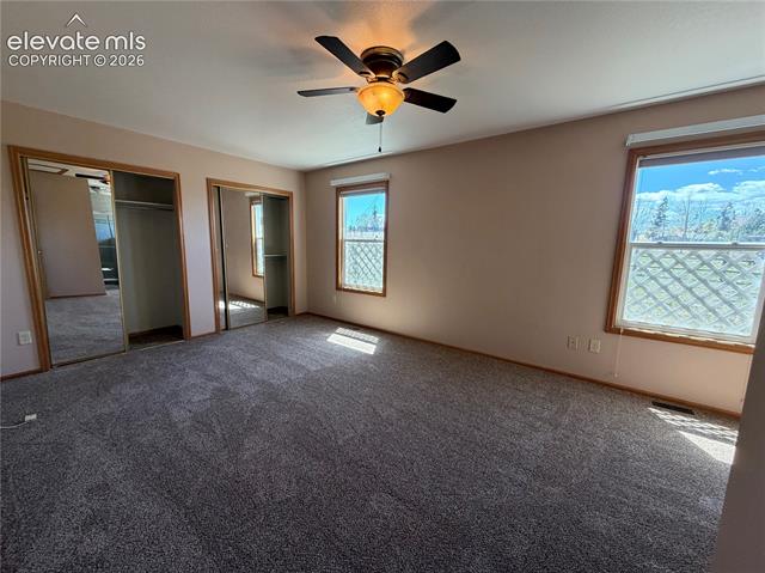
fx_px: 309
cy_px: 286
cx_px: 382
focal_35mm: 14
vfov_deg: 85.6
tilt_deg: -8.2
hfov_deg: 102.1
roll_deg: -0.9
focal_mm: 2.22
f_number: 2.2
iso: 160
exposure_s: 1/120
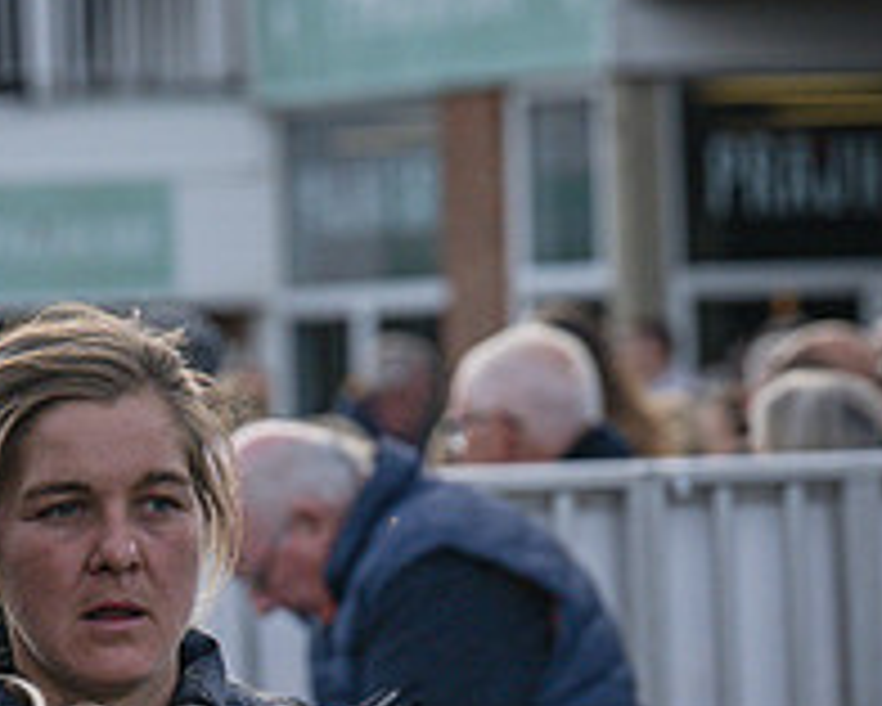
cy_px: 594
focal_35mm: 447
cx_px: -133
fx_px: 11674
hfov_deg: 4.3
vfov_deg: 3.5
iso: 400
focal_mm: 92
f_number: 4
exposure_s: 1/2500
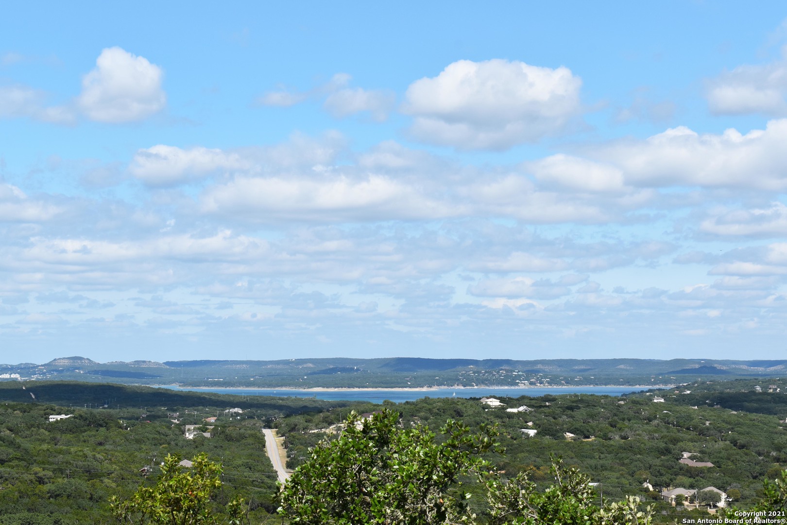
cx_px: 394
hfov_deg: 24.6
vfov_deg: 16.6
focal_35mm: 82
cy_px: 262
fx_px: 1803
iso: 200
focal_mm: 55
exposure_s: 1/500
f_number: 11
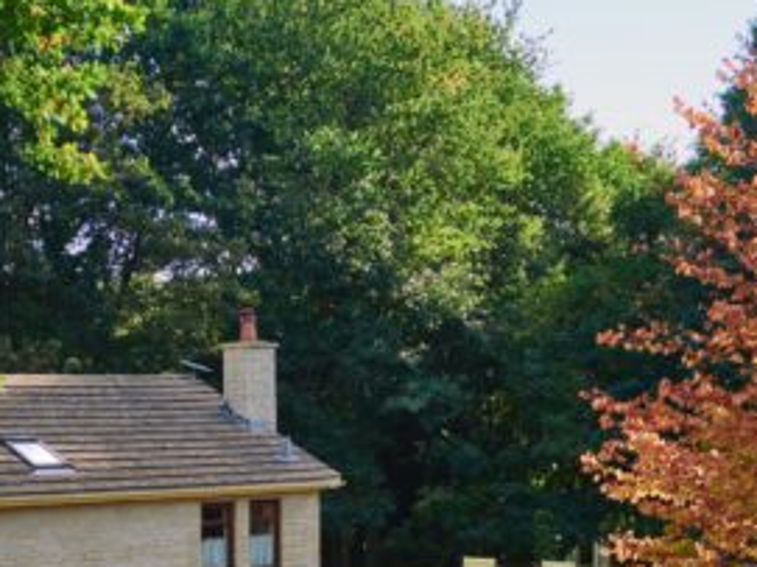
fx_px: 1486
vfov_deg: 20.9
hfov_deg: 28.4
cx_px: 263
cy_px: 553
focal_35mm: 68
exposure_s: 1/640
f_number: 1.7
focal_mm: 6.72
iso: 130
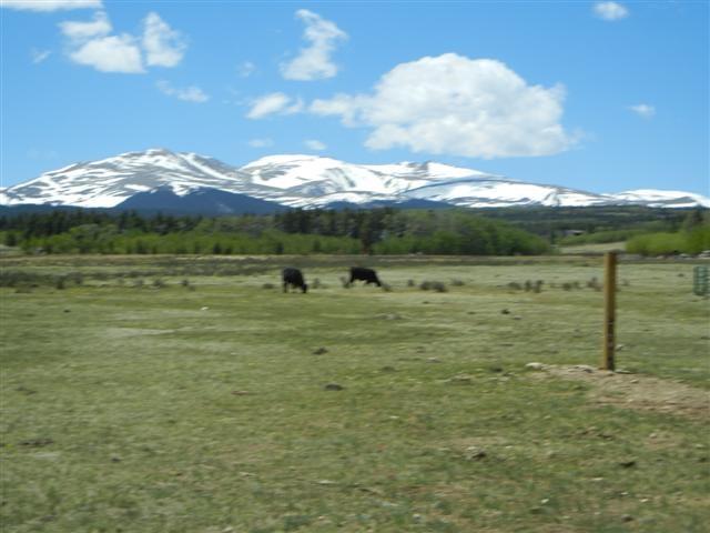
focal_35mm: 77
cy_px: 266
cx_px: 355
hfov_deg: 25.3
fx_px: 1579
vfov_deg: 19.1
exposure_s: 1/347
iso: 160
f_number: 8.6
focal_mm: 13.9
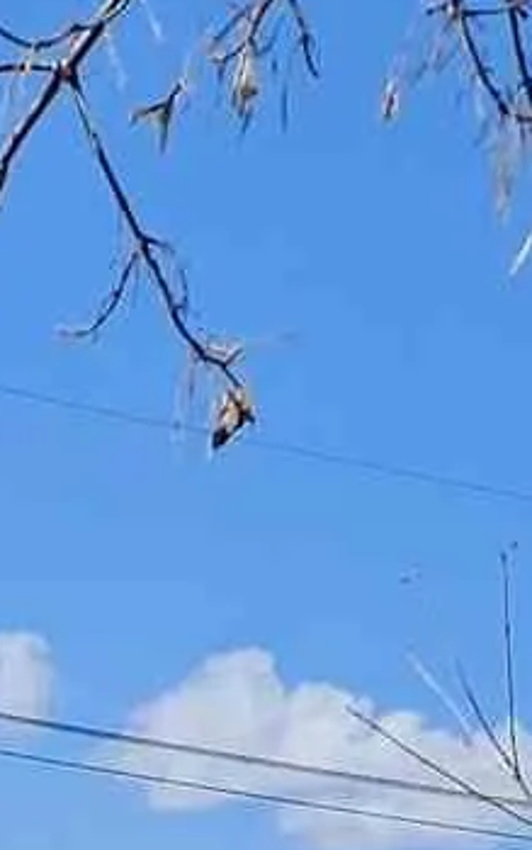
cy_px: 1921
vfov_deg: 9.0
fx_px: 4960
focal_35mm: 214
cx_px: -629
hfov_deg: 5.9
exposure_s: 1/832
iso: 10
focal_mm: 6.3
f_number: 1.7
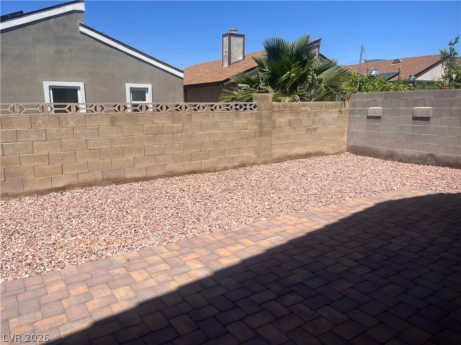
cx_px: 230
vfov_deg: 53.1
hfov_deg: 67.3
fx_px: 346
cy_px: 172
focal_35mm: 26
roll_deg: -0.5
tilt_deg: -12.5
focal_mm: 5.1
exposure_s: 1/4854
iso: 50
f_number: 1.6
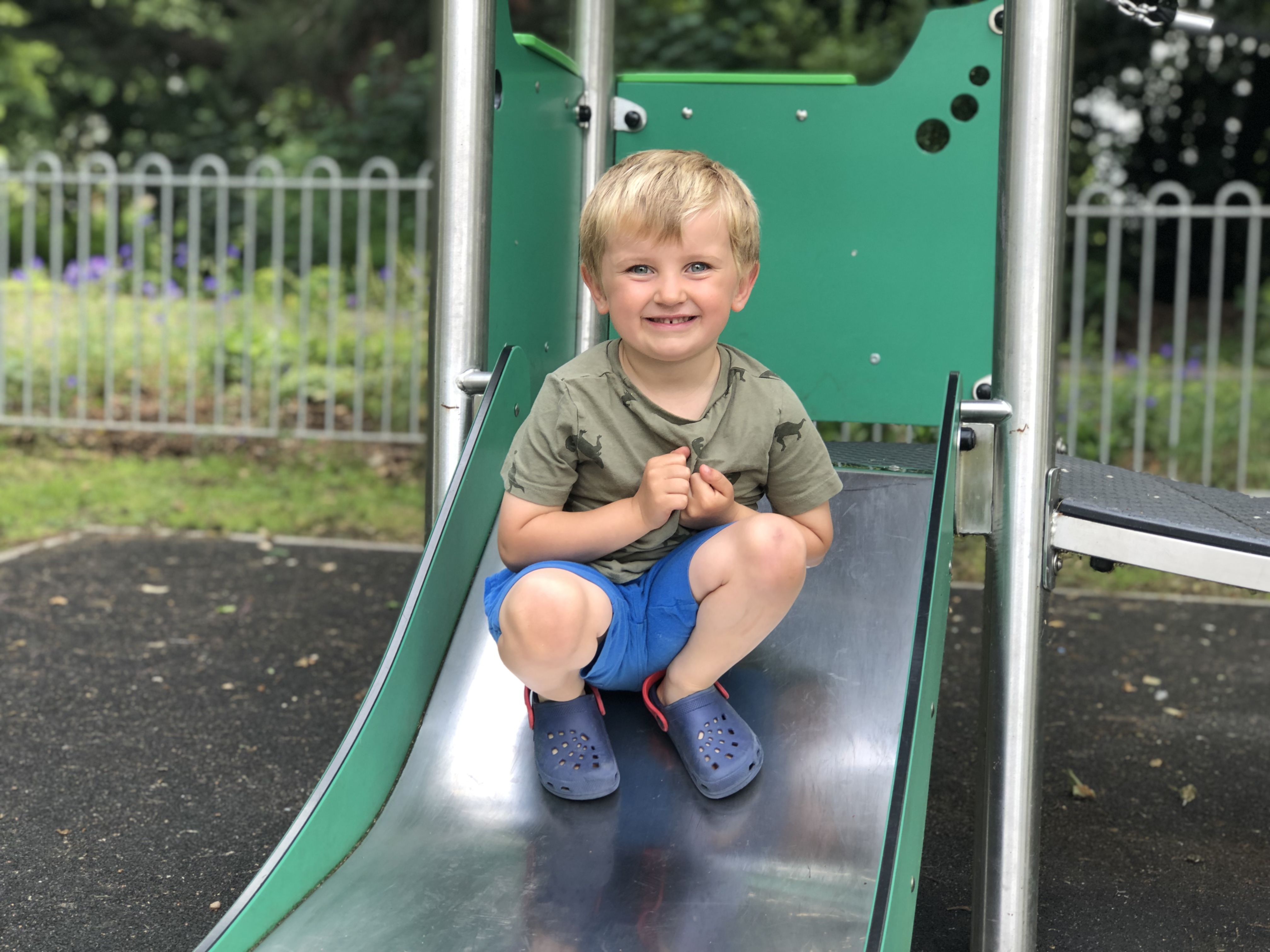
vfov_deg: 25.7
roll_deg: -2.0
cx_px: 635
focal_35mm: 57
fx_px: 2091
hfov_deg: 33.8
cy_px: 476
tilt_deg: -5.8
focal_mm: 6.6
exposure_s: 1/60
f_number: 2.8
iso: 20
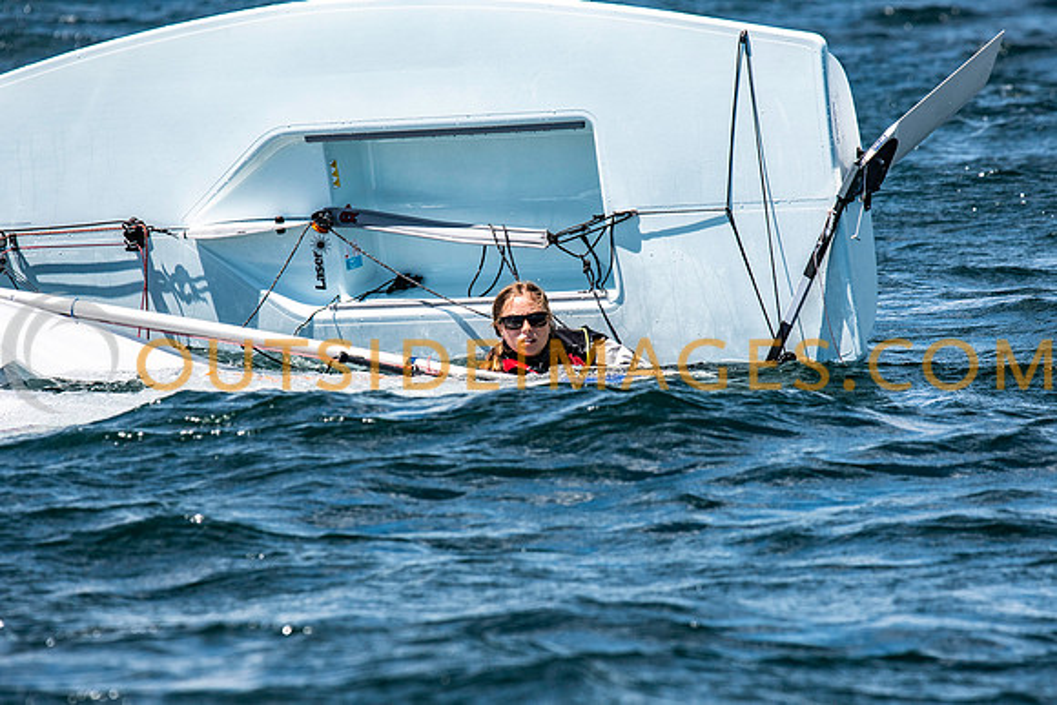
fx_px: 13215
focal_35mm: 450
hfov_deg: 4.6
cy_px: 352
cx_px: 528
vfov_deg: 3.1
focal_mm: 300
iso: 400
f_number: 5.6
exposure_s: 1/3200
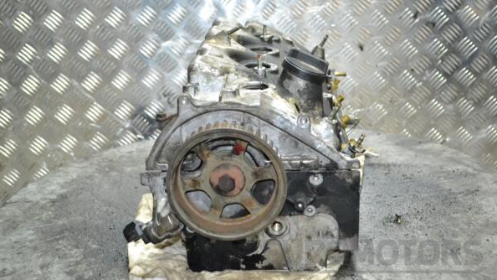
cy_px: 141
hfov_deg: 38.5
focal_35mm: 54
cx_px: 248
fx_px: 712
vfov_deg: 22.2
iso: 2800
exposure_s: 1/60
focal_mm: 34
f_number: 5
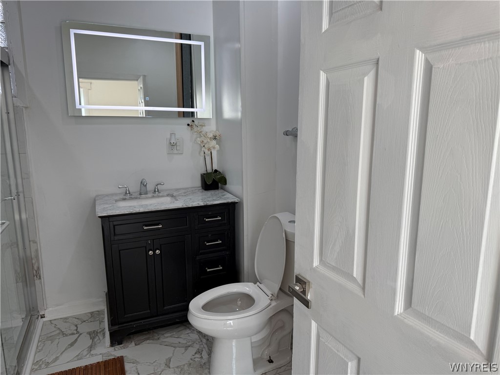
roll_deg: +0.1
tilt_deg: -8.6
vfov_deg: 56.8
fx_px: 347
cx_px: 250
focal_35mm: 24
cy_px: 188
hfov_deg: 71.6
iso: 64
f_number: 1.78
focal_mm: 6.76
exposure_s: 1/200
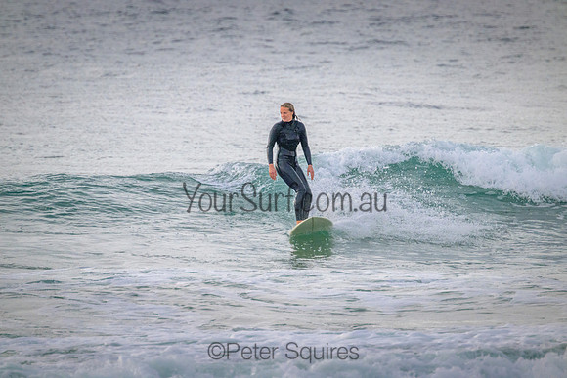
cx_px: 284
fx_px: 12602
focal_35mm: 800
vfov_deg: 1.7
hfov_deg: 2.6
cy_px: 189
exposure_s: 1/2000
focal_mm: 800
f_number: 11
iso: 2500
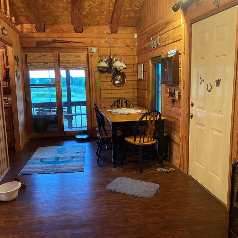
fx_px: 241
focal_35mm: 31
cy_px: 119
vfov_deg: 52.5
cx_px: 113
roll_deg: +1.3
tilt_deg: -9.8
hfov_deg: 52.5
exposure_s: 1/30
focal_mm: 4.25
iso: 500
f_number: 1.8
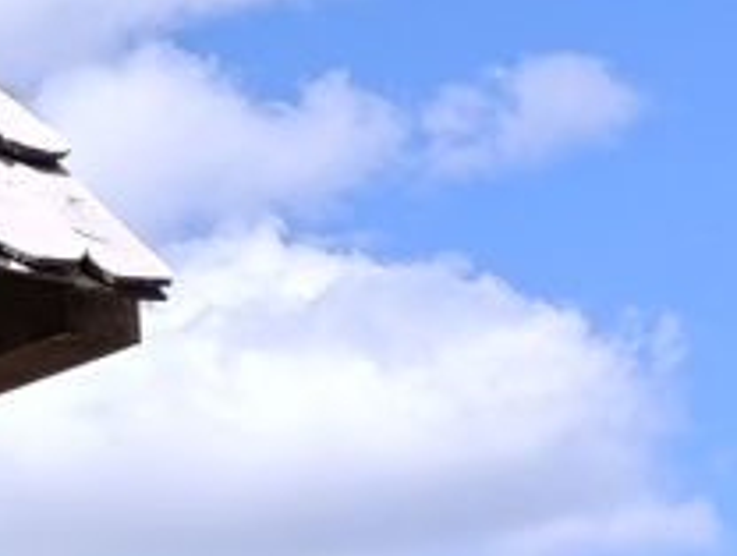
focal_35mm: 176
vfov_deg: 8.0
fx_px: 3756
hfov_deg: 9.7
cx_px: -1130
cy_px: 1154
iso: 50
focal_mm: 6.14
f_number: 1.6
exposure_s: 1/645
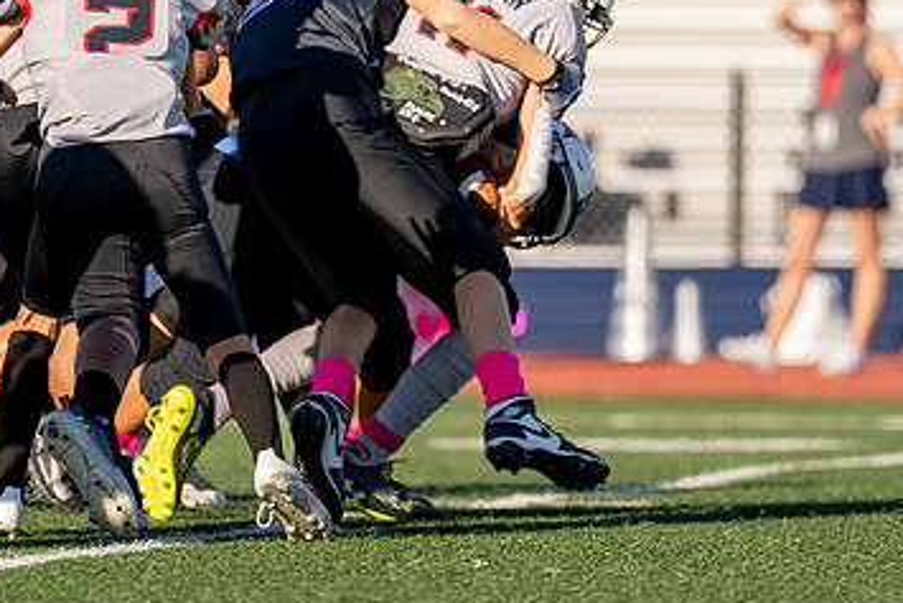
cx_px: 330
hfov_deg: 3.4
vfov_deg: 2.3
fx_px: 15256
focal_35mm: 608
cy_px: 133
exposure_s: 1/5000
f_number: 2.8
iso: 250
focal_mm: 200
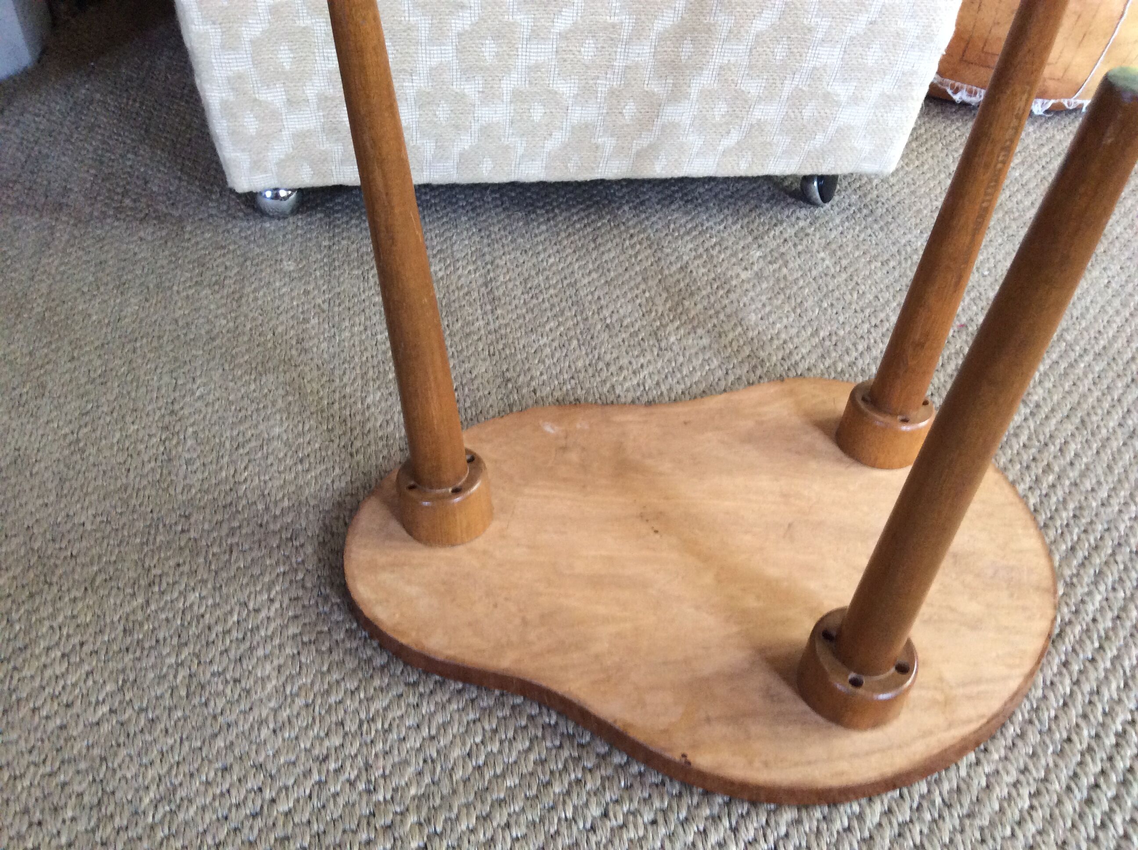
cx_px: 569
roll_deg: +0.6
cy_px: 425
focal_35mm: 32
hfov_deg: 56.9
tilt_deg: -43.0
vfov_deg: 44.1
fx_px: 1050
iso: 125
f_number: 2.4
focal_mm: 3.3
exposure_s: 1/25
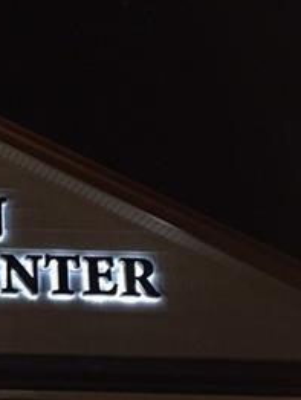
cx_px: -113
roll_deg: -0.5
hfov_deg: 16.3
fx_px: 984
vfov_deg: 22.9
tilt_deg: +14.8
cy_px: 279
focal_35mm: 85
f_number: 2.2
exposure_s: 1/20
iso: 250
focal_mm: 4.15
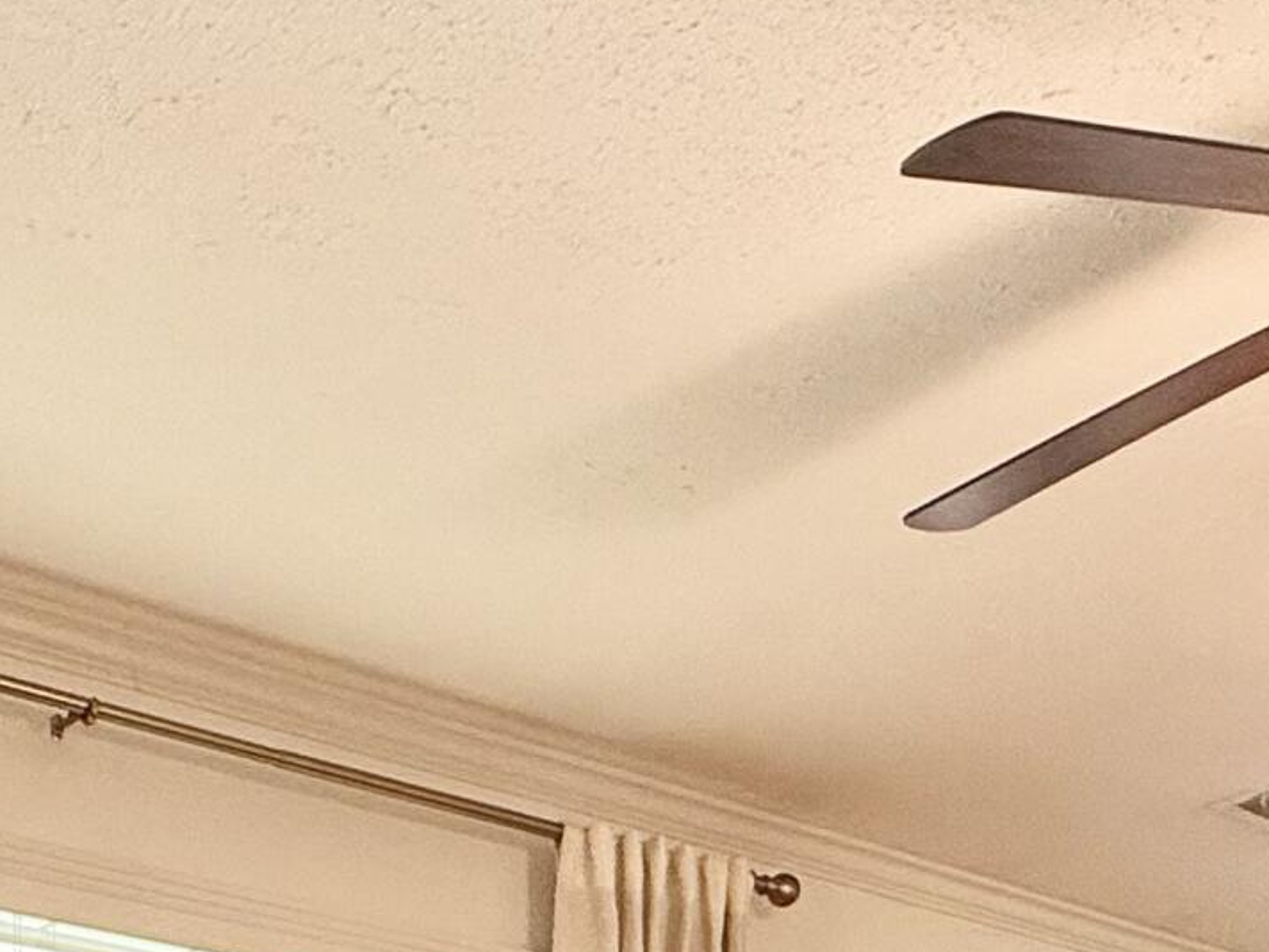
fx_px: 2163
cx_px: 333
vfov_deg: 20.6
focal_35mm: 59
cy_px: 1494
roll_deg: -1.7
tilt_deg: +1.6
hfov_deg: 32.2
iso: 125
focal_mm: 2.22
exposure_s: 1/120
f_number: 2.2
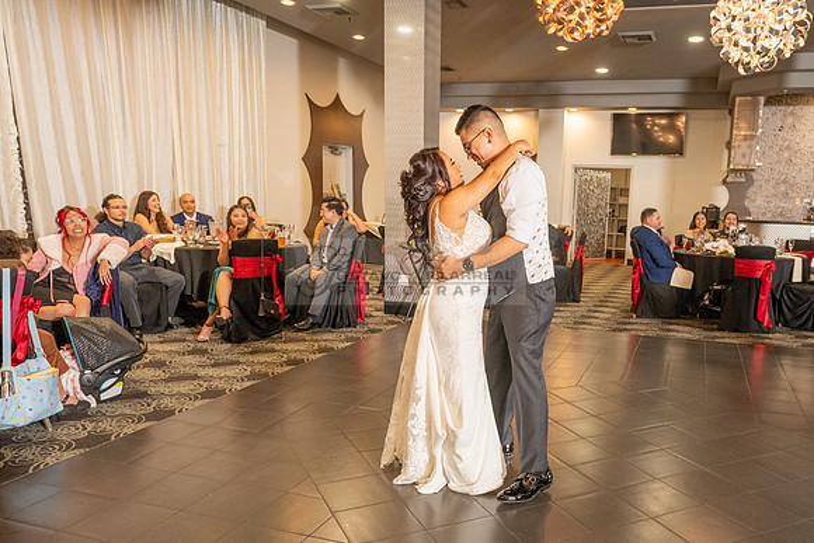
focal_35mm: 29
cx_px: 496
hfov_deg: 62.5
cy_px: 331
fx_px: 662
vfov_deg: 44.3
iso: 800
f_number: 4.5
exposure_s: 1/125
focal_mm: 24
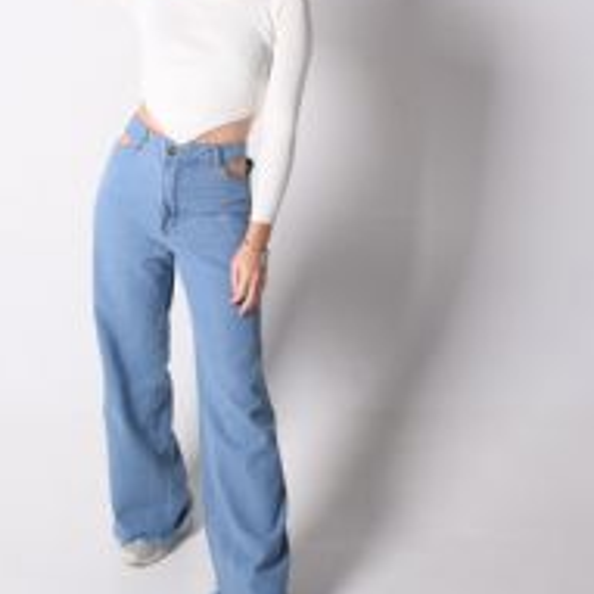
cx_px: 224
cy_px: 224
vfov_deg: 26.0
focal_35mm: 66
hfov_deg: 26.0
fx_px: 1281
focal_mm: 22
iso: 100
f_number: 8
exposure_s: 1/200
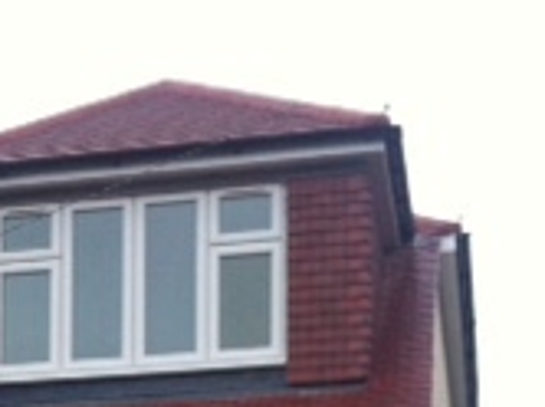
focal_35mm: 135
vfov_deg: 10.3
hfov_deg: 14.1
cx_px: -131
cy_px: 725
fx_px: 2122
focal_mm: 3.85
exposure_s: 1/120
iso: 80
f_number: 2.8
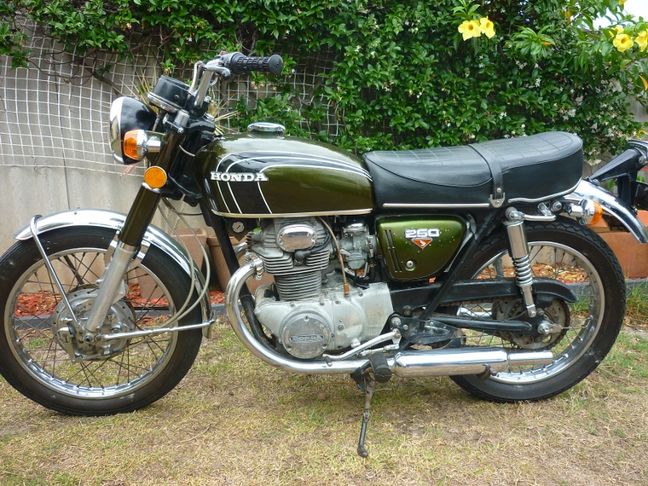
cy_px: 243
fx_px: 618
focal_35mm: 33
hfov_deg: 55.4
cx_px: 324
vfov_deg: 42.9
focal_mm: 5.5
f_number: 2.8
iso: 80
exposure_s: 1/320
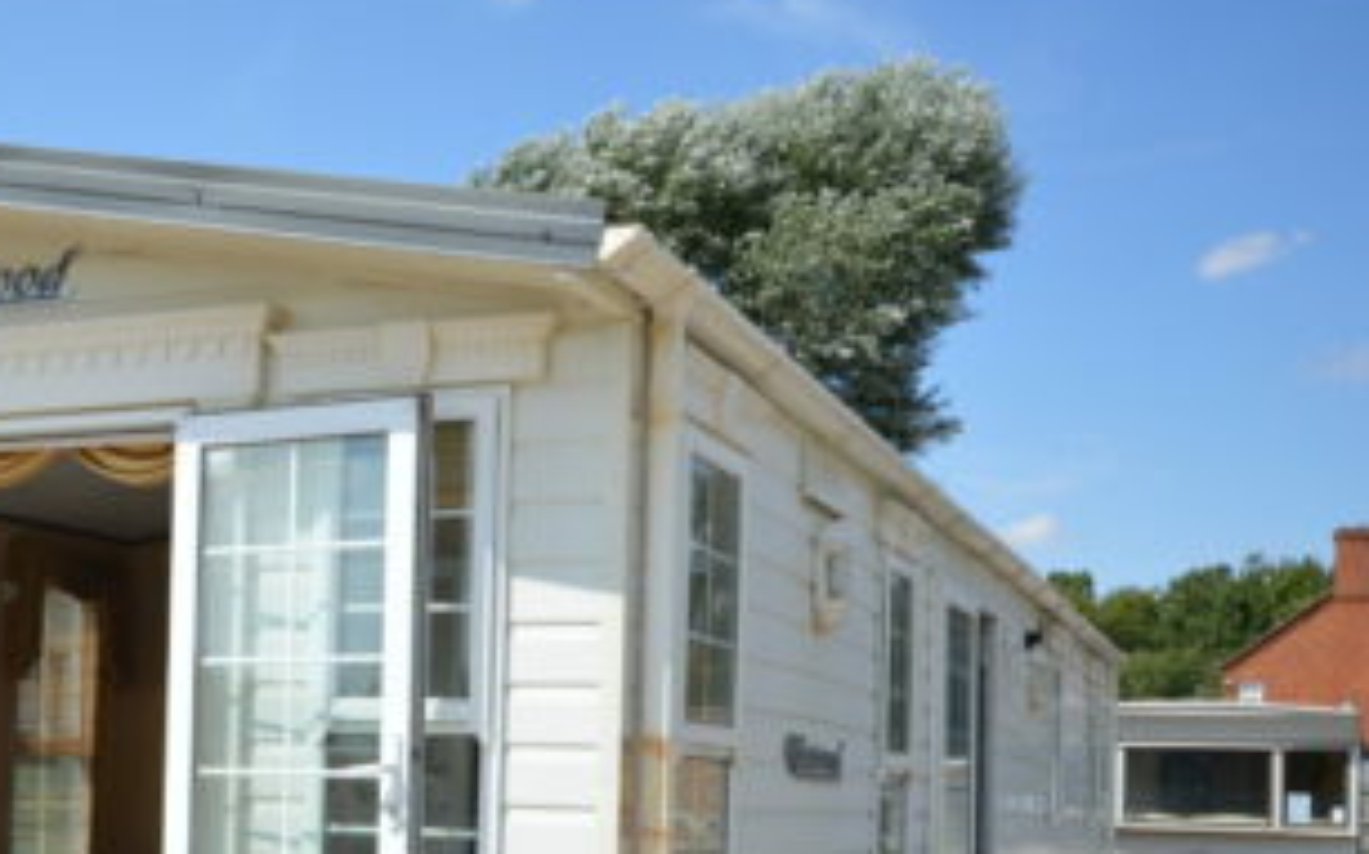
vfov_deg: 23.5
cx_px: 358
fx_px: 2014
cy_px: 702
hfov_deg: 36.7
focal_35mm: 54
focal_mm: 20
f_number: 8
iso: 100
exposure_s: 1/250
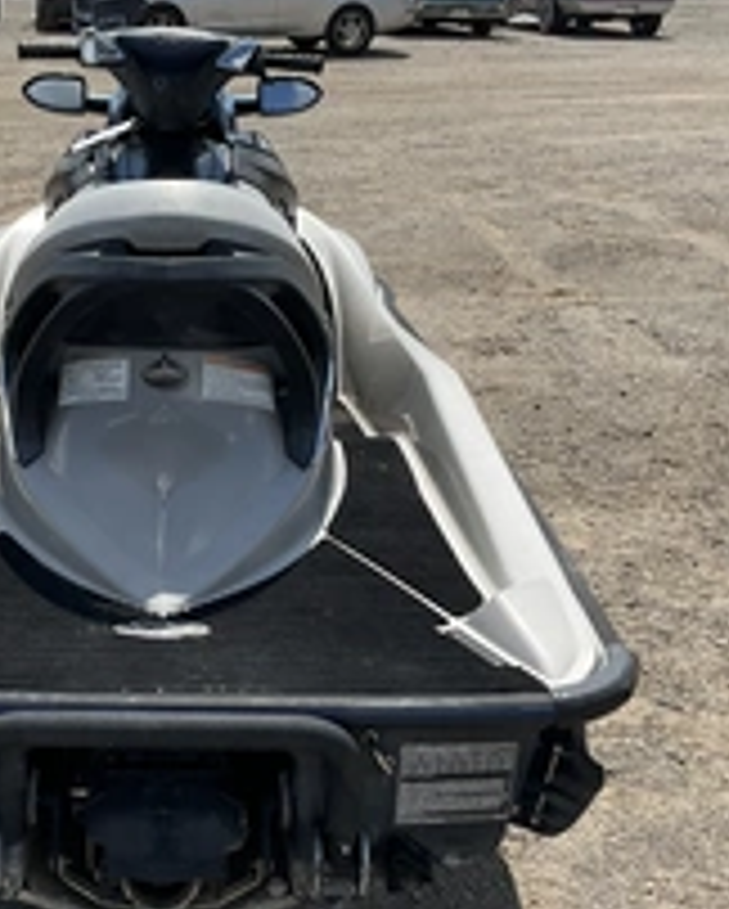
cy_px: 508
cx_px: 162
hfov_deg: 26.7
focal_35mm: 56
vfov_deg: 33.5
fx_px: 1508
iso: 25
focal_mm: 3
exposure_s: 1/1577
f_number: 1.8
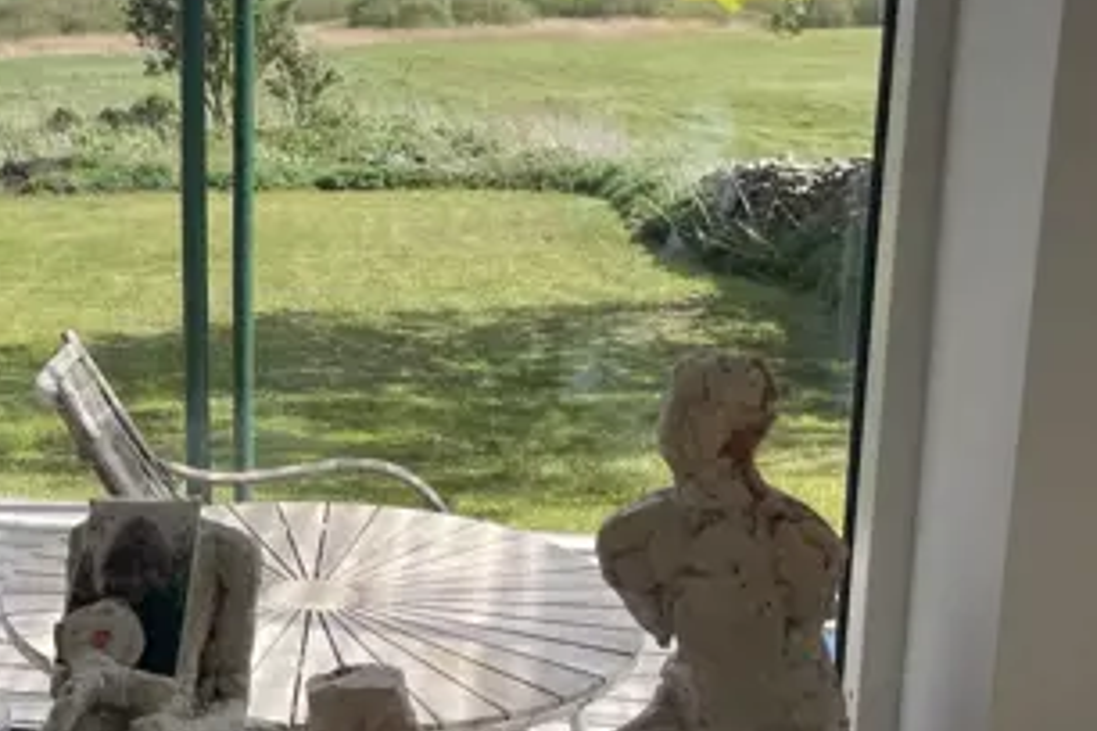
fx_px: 1615
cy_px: 376
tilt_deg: -12.6
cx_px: 100
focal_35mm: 53
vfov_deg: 25.5
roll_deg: +1.5
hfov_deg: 35.2
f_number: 1.6
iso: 32
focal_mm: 4.2
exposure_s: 1/2053
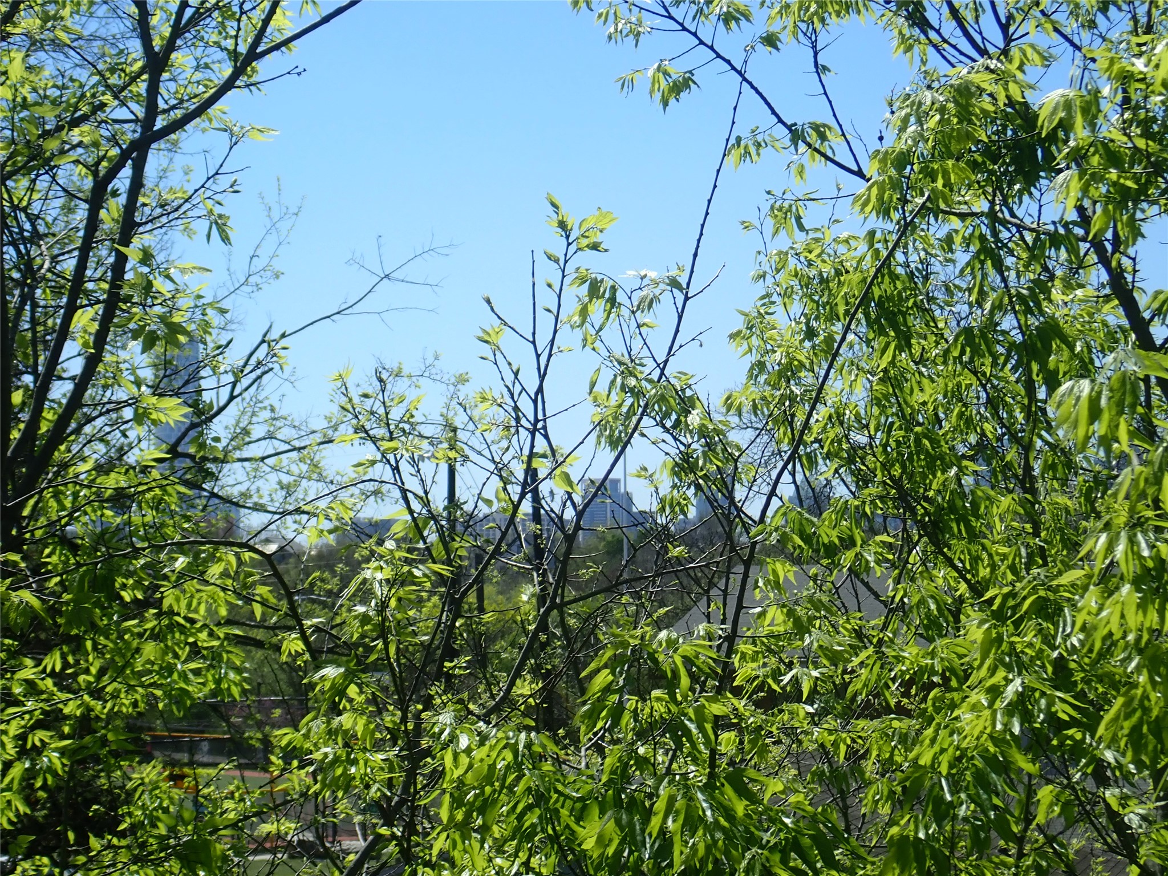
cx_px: 584
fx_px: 3374
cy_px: 438
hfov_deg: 19.6
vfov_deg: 14.8
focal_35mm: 100
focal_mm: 18
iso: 100
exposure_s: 1/400
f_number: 6.3
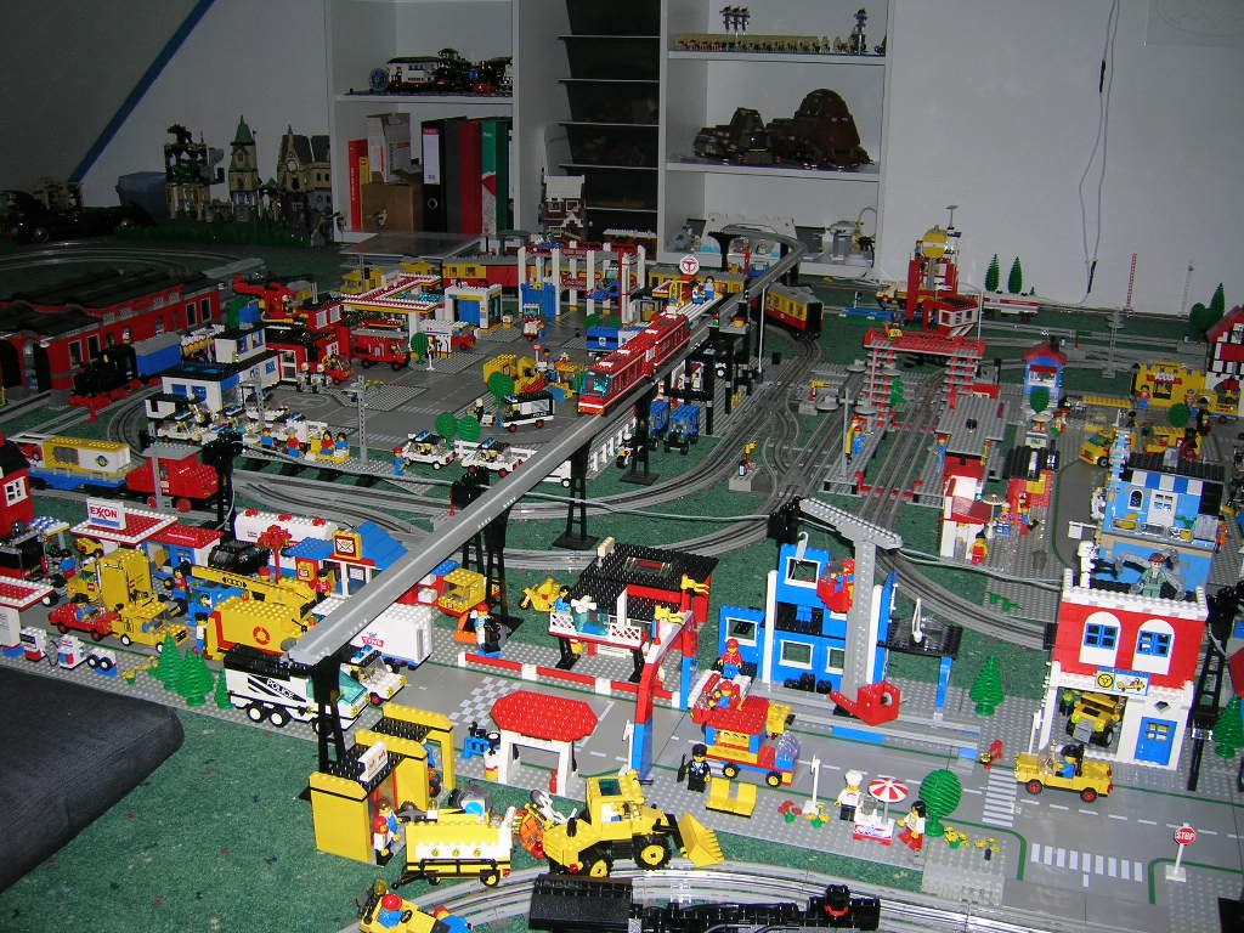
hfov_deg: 54.0
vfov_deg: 41.8
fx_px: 1222
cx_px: 622
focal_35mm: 34
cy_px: 466
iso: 52
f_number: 2.9
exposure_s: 1/60.1
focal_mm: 5.7
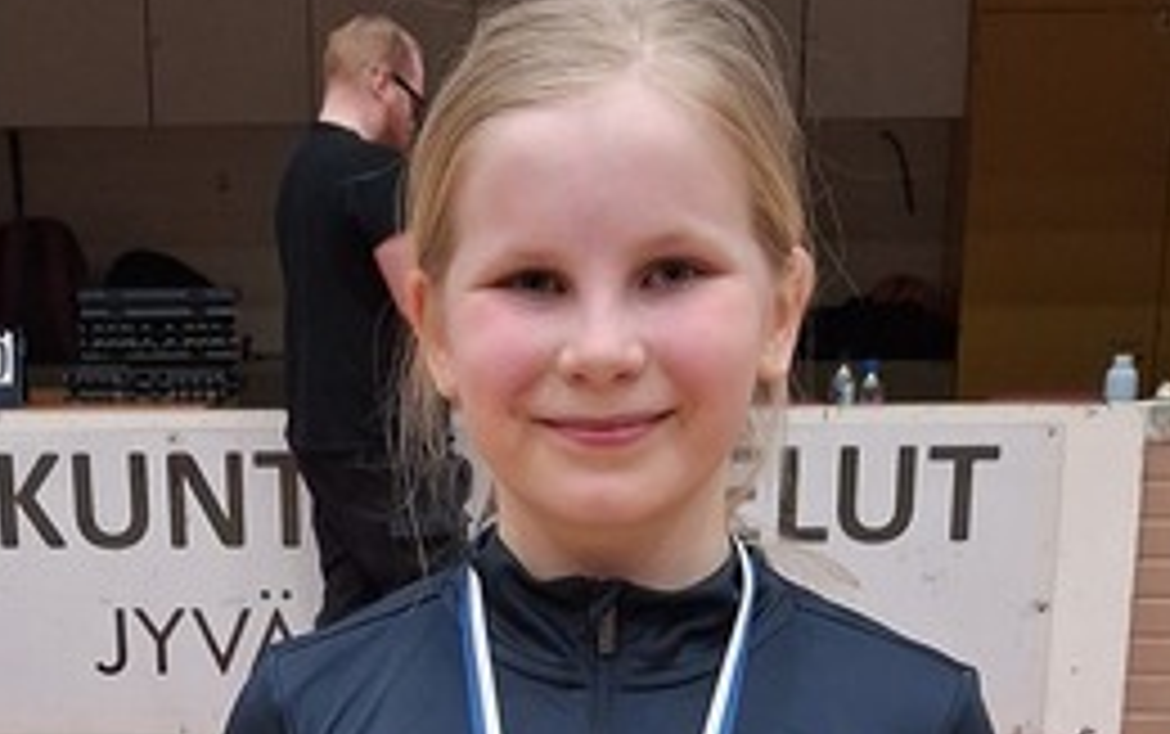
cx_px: 441
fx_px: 2808
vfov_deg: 13.2
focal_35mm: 88
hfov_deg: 23.5
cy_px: 1369
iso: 320
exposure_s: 1/100
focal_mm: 4
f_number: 1.8
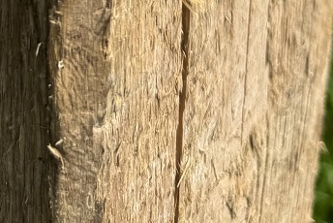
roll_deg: +4.4
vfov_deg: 8.9
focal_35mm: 116
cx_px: 82
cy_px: -517
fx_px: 1074
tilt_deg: -14.4
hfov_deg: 17.5
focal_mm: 6.76
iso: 80
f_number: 1.78
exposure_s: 1/3413
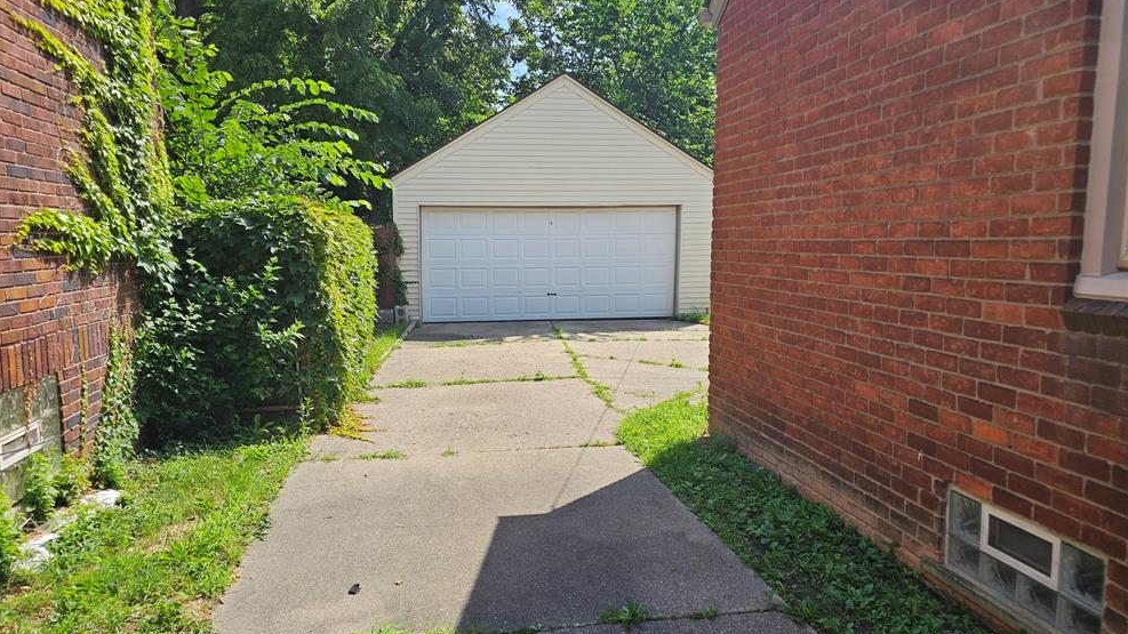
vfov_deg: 44.4
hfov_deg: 71.9
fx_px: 778
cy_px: 335
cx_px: 544
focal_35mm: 26
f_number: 1.7
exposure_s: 1/408
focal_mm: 6.3
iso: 10
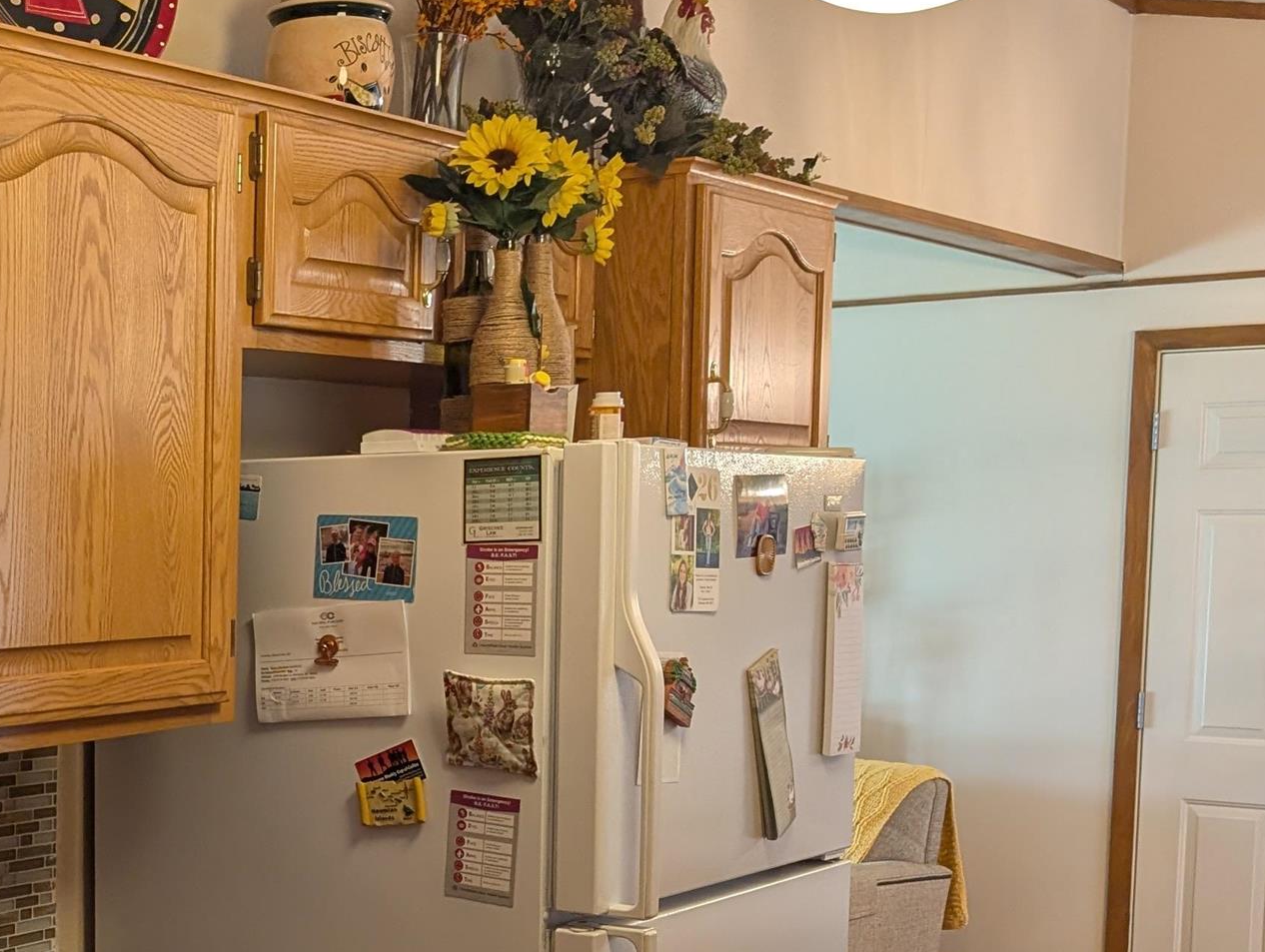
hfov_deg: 30.1
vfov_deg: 24.9
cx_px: -93
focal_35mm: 58
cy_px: 753
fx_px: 2122
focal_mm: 6.9
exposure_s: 1/120
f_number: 1.68
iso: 286
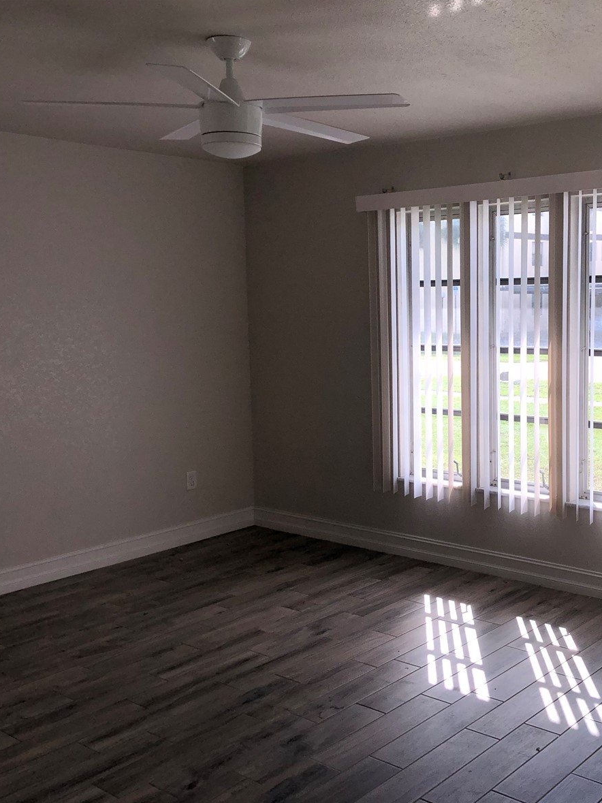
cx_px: 460
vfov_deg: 49.0
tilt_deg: -6.0
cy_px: 406
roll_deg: +1.0
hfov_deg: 36.7
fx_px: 881
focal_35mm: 38
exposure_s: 1/649
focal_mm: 4
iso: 20
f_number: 1.8
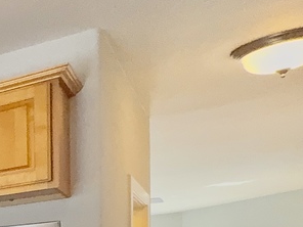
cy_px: 330
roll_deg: +0.9
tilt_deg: -0.6
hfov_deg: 15.9
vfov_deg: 19.2
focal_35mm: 68
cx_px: -399
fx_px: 595
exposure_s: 1/120
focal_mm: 2.22
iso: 320
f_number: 2.2
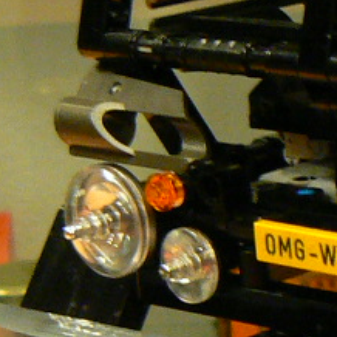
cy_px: 278
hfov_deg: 8.4
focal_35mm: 192
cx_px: 771
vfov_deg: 9.1
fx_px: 2115
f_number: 2.8
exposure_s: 1/13
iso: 200
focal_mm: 6
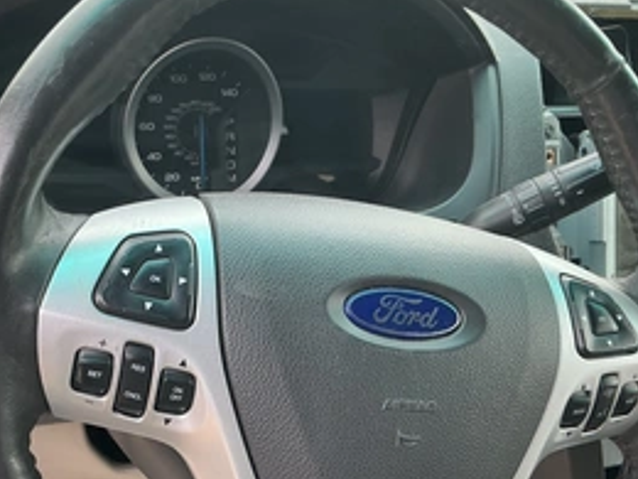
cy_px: 280
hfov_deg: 43.7
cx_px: 270
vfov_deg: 33.5
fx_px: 793
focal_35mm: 43
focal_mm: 3
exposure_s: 1/122
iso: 32
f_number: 1.8
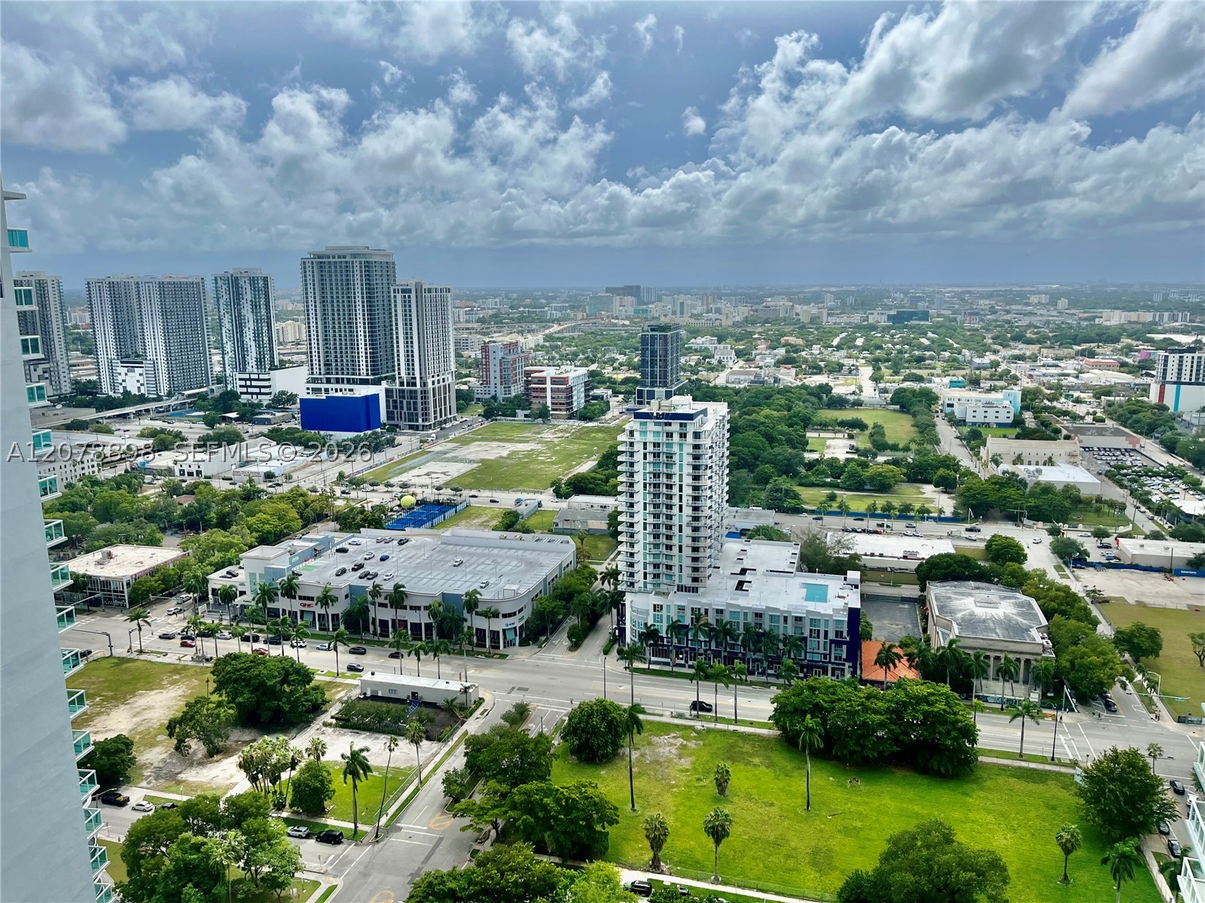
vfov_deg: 53.1
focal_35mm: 26
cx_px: 602
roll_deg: +0.5
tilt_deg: -11.0
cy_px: 452
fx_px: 905
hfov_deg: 67.3
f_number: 1.6
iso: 50
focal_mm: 5.1
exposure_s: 1/5319
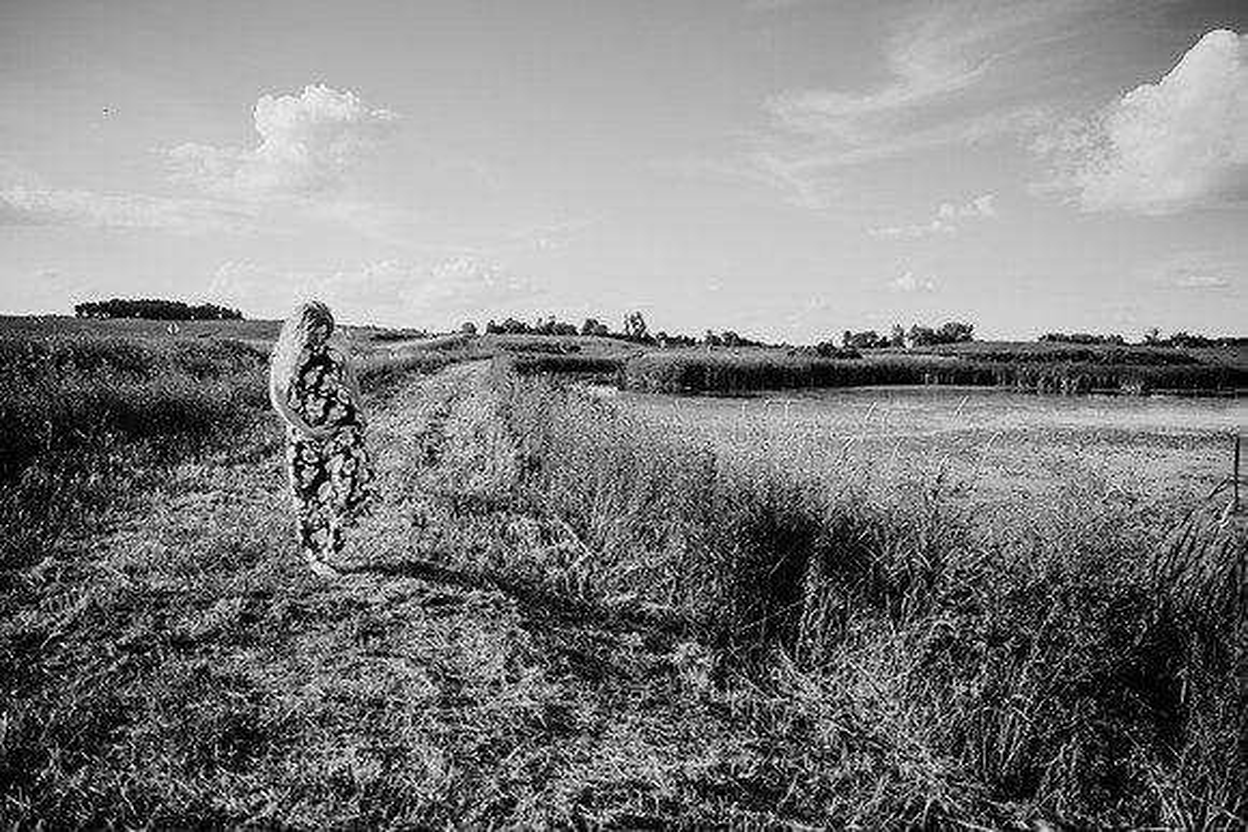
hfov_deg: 73.7
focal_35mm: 24
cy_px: 416
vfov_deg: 53.2
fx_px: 832
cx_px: 624
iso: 100
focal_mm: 24
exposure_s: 1/1600
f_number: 2.2
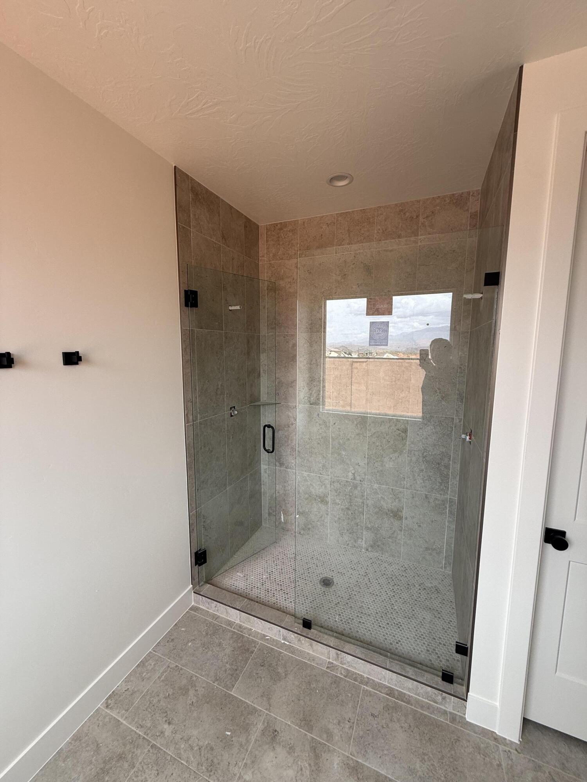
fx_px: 317
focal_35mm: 14
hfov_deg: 85.7
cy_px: 391
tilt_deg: -7.5
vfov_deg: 102.1
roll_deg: -0.2
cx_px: 294
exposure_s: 1/143
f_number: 2.2
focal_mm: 2.22
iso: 50
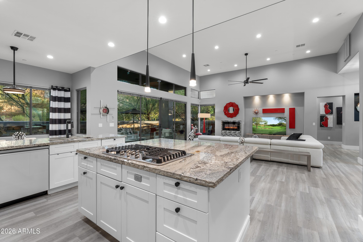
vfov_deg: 73.7
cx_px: 182
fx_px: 161
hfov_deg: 96.7
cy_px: 121
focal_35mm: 16
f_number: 8
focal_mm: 16
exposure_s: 1/125
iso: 640
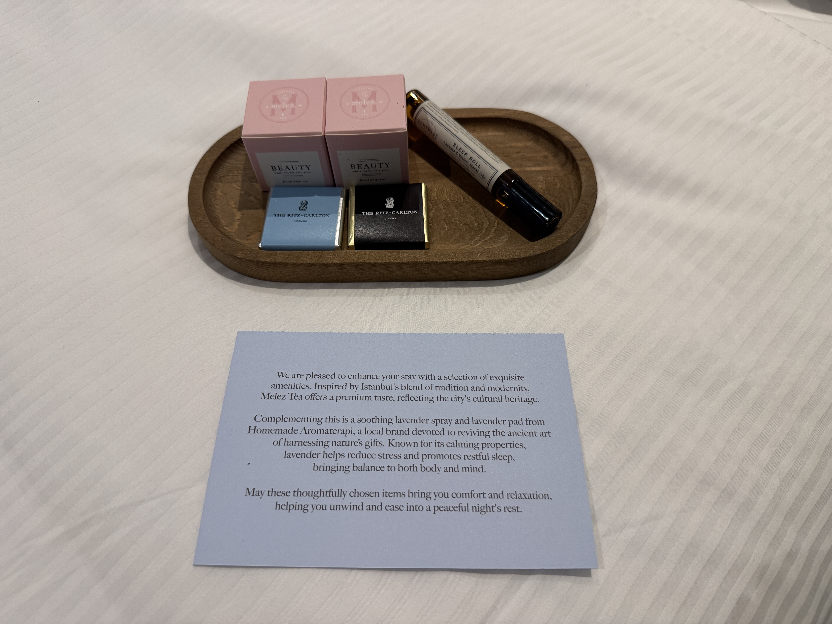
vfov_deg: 56.8
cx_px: 416
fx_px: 577
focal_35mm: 24
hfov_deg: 71.6
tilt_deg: -59.7
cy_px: 312
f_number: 1.78
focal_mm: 6.76
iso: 200
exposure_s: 1/100
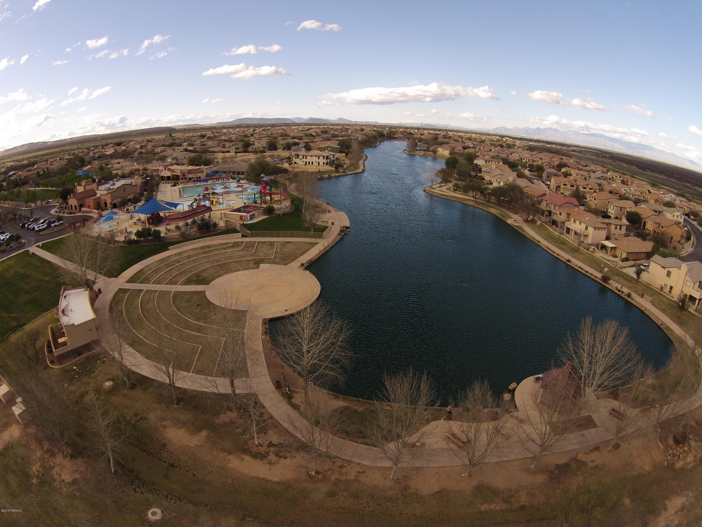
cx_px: 351
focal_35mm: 28
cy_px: 264
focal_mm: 5
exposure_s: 1/1224
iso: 100
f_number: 2.8
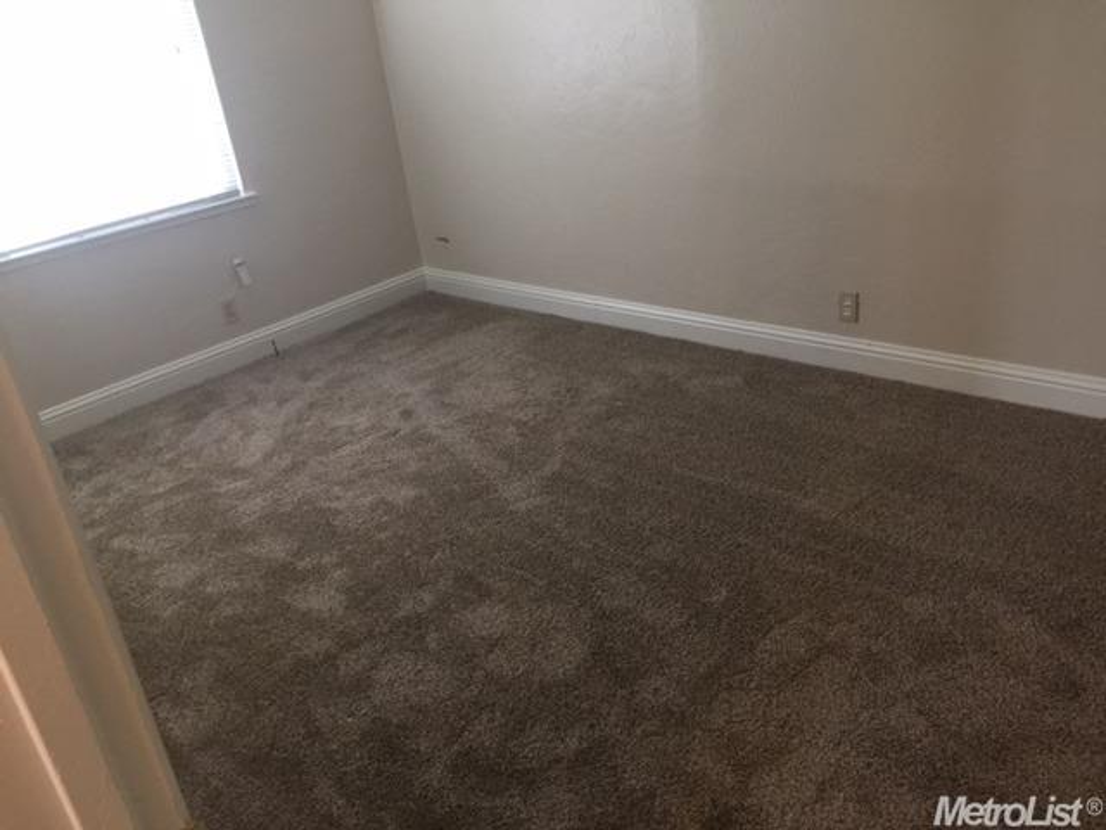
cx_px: 553
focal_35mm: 29
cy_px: 415
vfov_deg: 48.2
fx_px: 927
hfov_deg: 61.7
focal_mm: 4.15
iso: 125
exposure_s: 1/15
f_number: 2.2
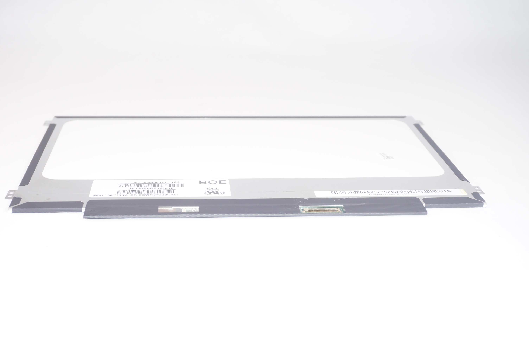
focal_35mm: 48
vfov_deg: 28.0
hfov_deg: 41.1
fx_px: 705
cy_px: 176
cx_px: 264
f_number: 6.3
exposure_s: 1/160
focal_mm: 32
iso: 250
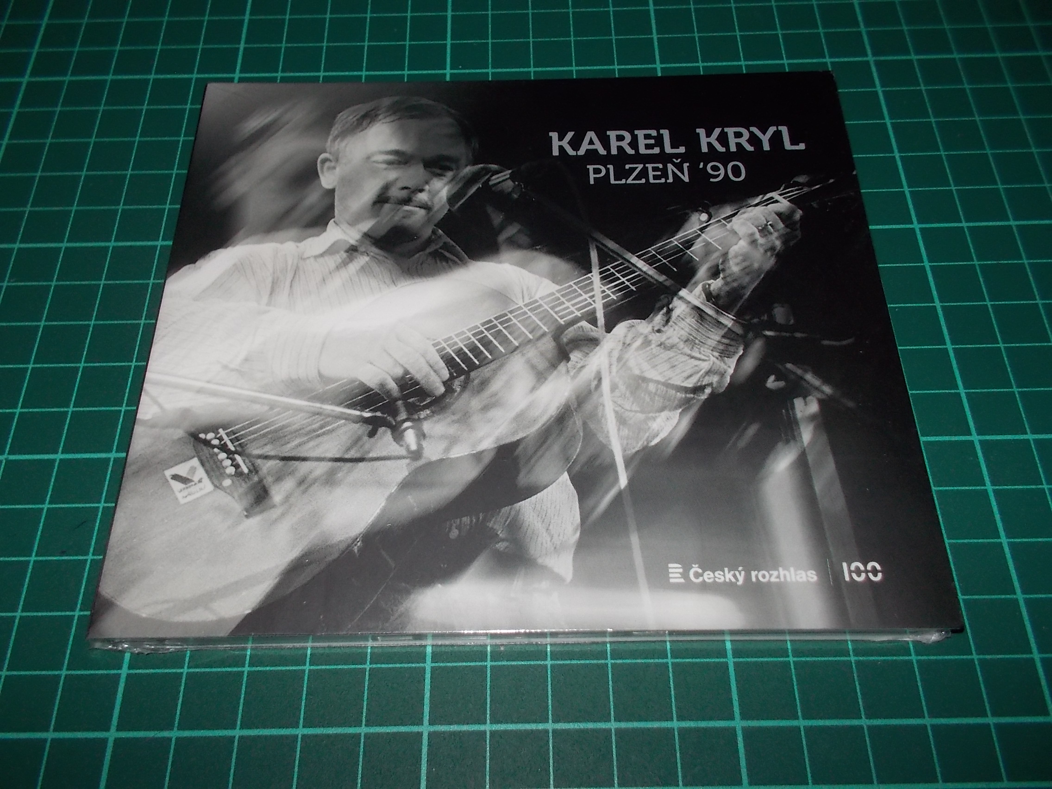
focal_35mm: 29
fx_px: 881
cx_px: 526
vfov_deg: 48.2
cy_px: 394
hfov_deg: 61.7
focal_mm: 4.1
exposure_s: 1/30
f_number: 3.3
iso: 200
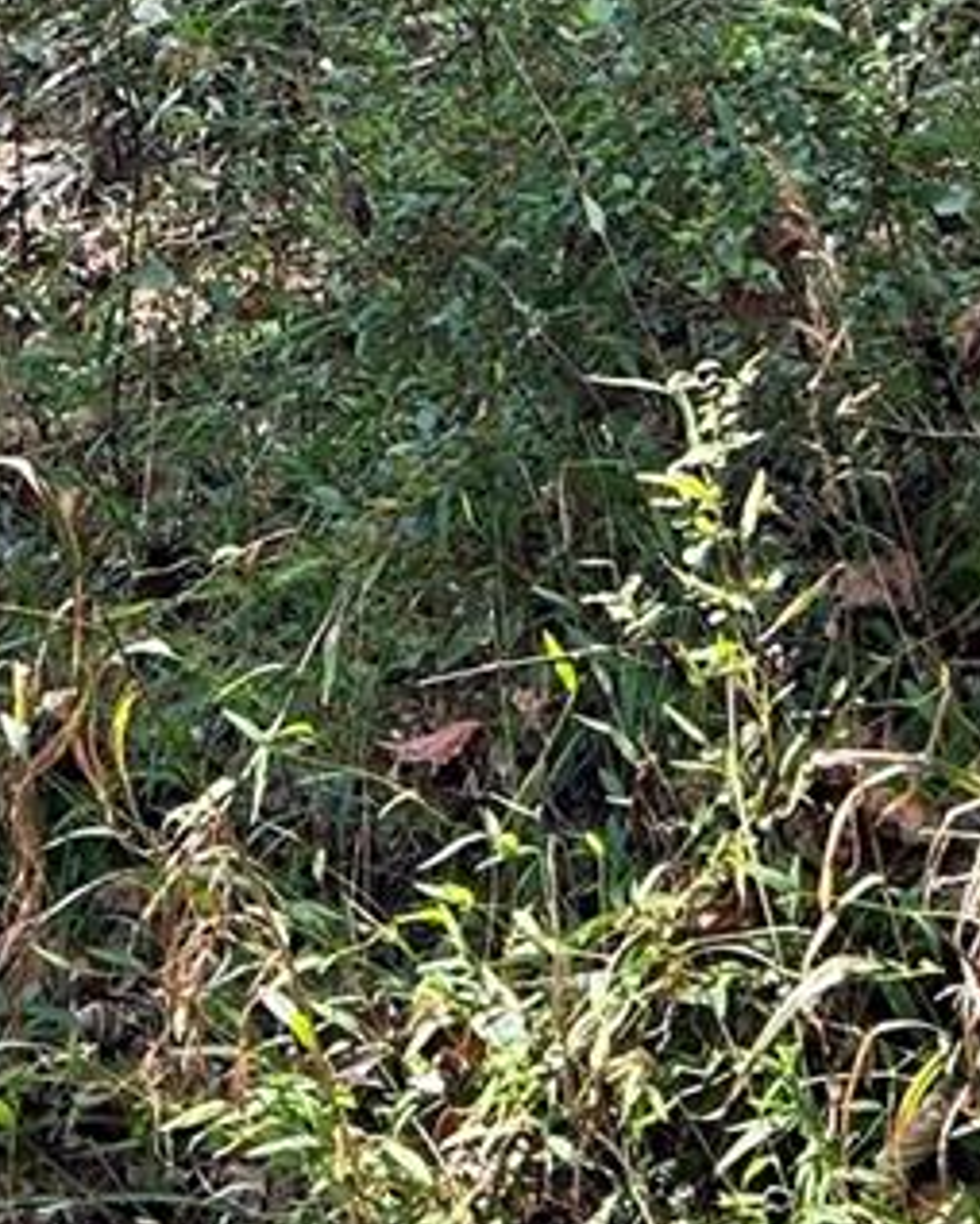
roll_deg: -0.6
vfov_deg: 14.6
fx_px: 4455
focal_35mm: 123
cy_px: -595
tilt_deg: -12.7
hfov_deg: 12.5
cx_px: 208
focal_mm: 5.7
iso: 50
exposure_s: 1/121
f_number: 1.5
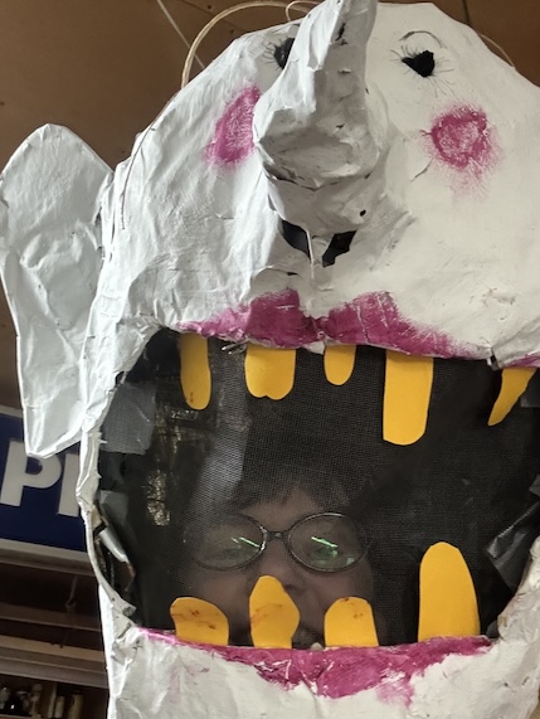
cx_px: 297
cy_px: 409
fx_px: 873
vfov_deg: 44.7
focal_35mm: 42
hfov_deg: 34.4
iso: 640
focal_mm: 2.69
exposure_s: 1/24
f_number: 1.9
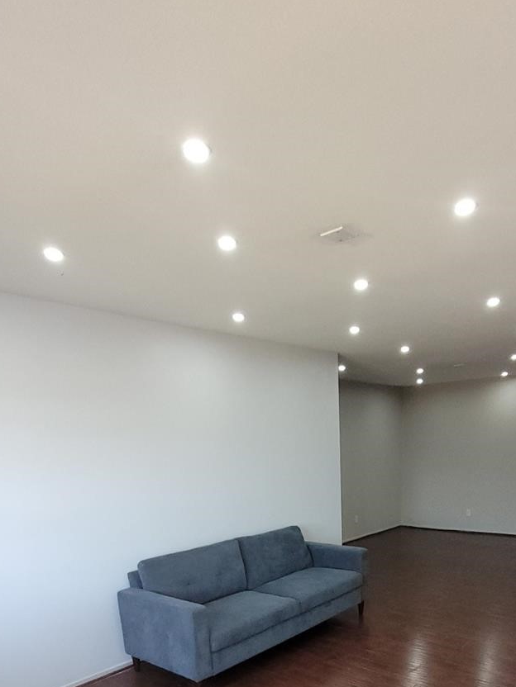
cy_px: 586
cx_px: 308
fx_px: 477
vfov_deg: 62.8
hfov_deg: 56.4
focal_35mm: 24
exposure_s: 1/60
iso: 160
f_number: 2.2
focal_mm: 1.74
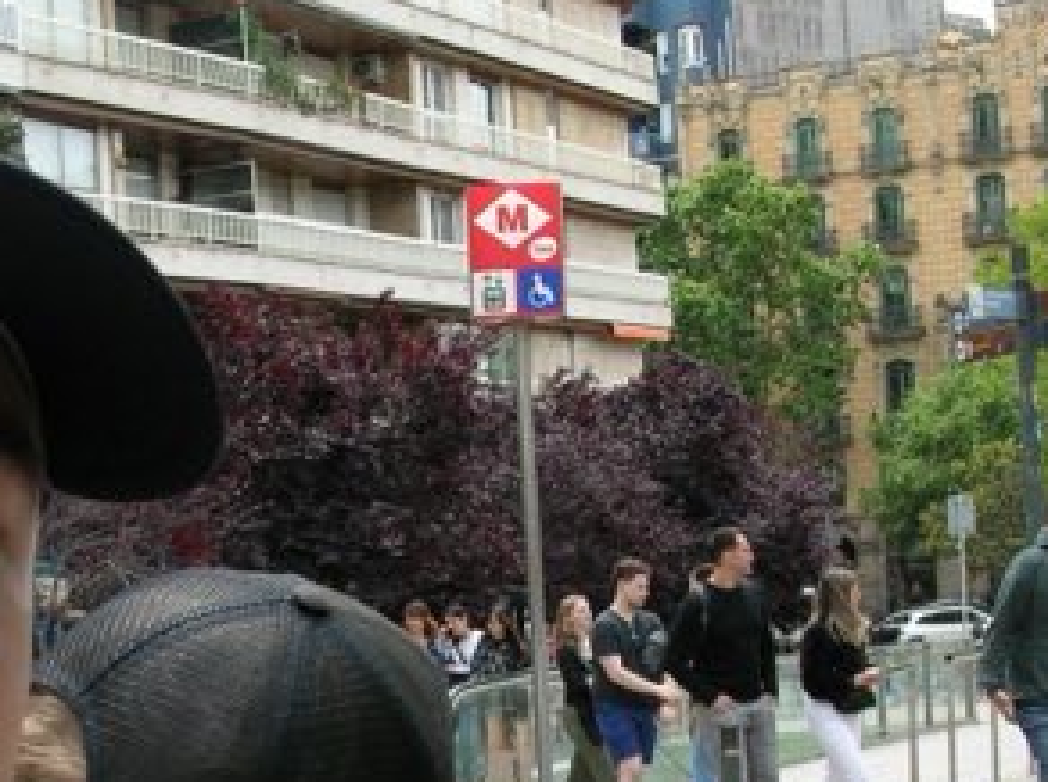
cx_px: 215
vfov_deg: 19.4
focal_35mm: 74
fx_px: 2237
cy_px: 719
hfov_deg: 25.9
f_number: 3.7
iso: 50
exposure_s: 1/226
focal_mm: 6
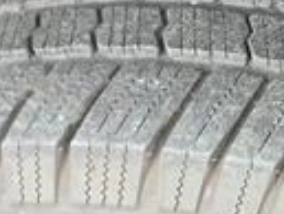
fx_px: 788
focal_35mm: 96
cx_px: 361
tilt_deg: -52.8
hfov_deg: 19.0
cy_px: 163
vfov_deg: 15.4
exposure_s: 1/100
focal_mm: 3.3
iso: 50
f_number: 2.4
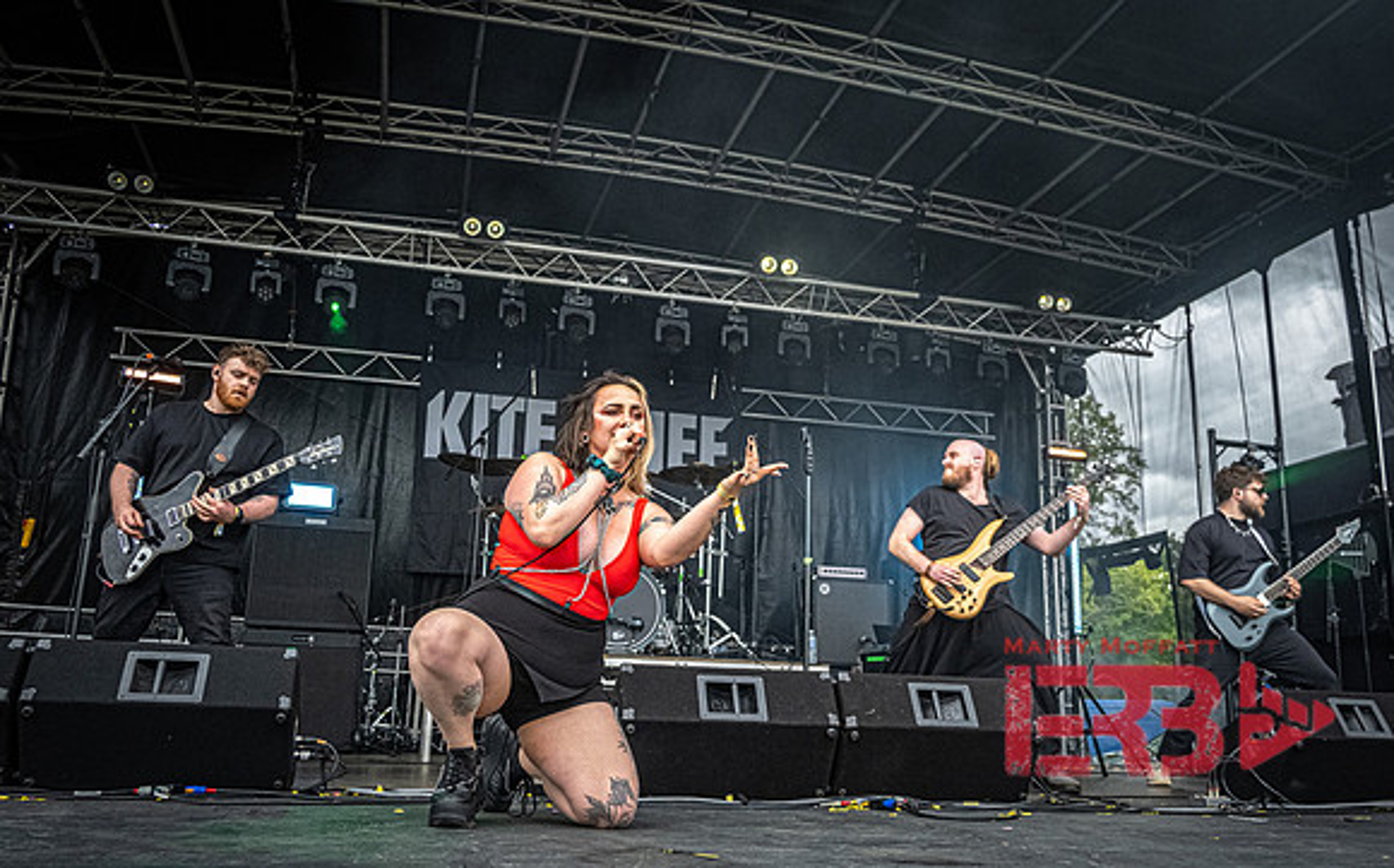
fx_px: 1127
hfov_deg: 63.5
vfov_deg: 42.1
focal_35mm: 30
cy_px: 478
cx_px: 697
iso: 800
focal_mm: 14
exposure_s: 1/1250
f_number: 4
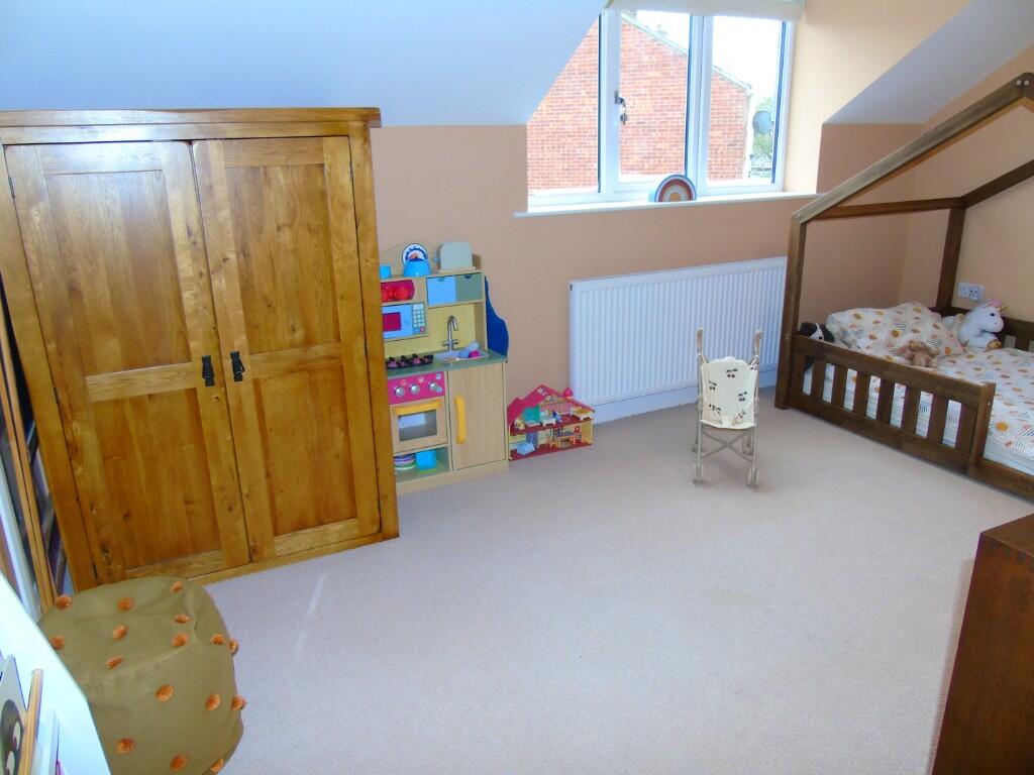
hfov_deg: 69.4
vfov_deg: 54.9
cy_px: 388
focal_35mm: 25
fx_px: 747
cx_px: 517
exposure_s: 1/30
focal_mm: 4.4
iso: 200
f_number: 3.4
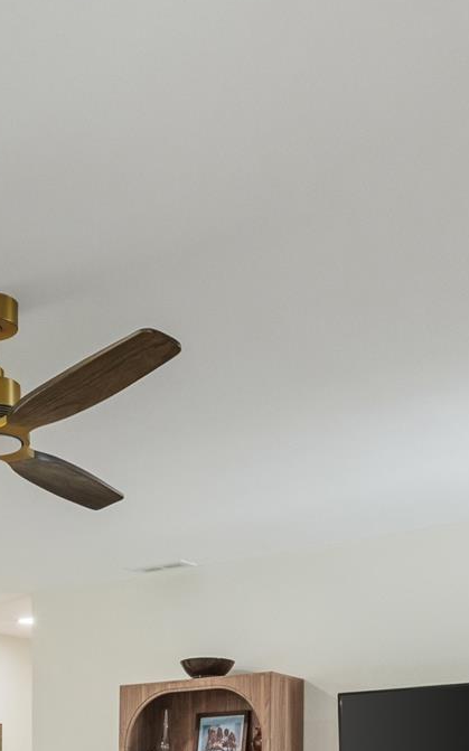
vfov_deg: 31.6
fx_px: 1166
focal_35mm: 57
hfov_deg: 21.8
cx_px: -13
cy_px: 828
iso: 400
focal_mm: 10
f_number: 8
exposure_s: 1/5
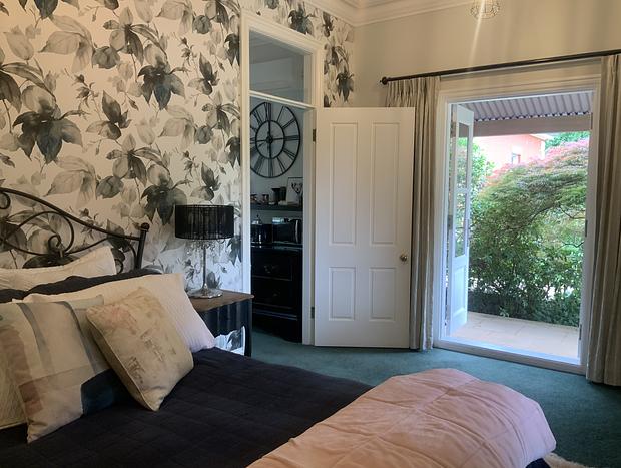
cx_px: 310
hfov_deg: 61.6
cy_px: 234
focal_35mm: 29
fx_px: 521
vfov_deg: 48.3
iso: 80
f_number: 1.8
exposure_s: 1/50
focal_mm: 3
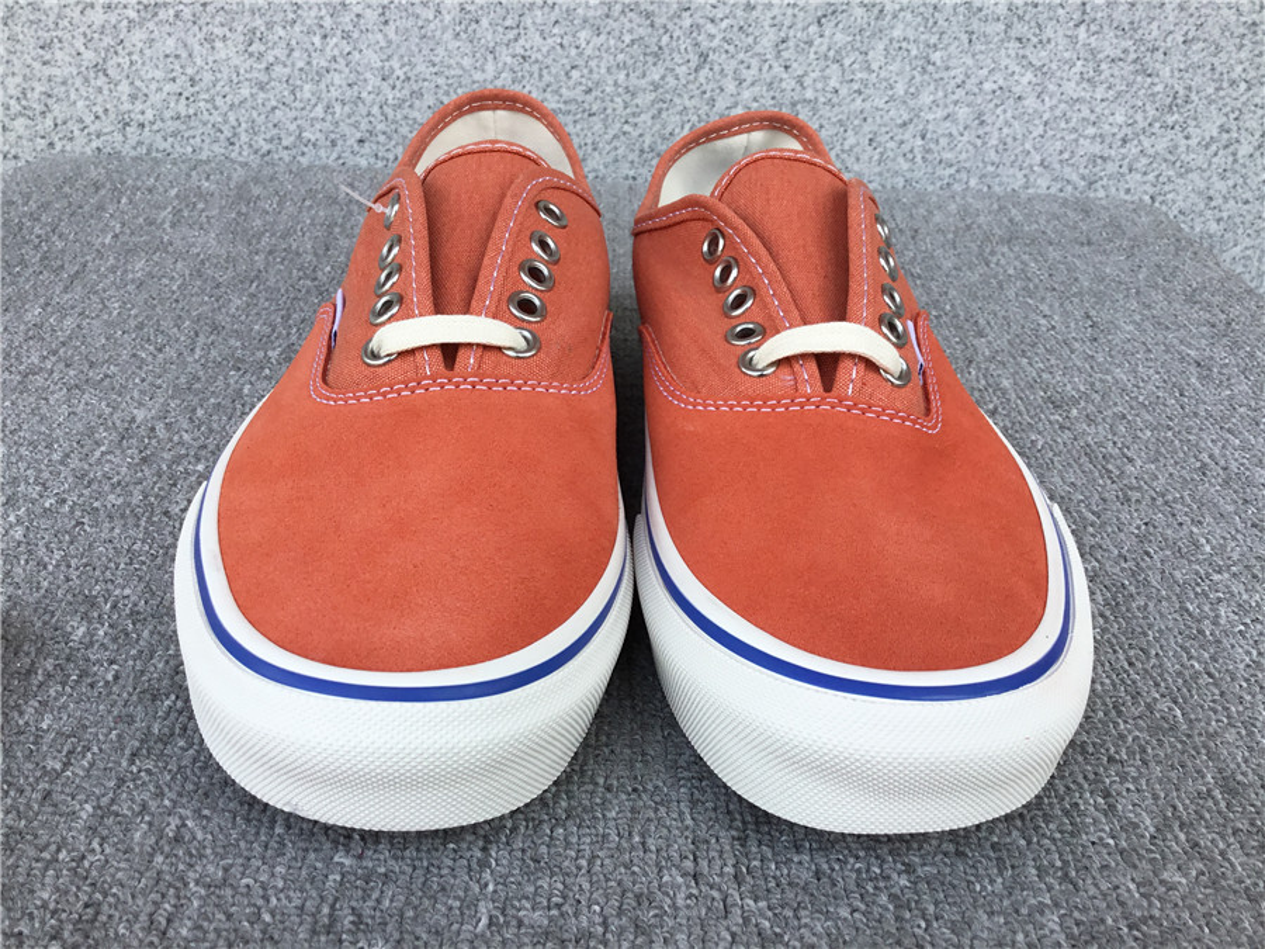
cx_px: 632
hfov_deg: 58.4
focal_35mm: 31
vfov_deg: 45.4
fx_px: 1133
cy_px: 474
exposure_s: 1/365
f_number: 2.4
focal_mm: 3.3
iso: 25
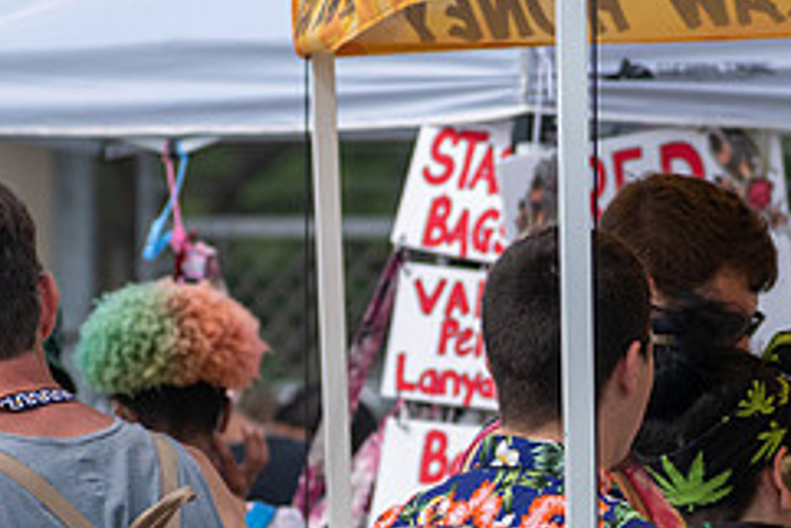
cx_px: 663
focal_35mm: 632
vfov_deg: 2.2
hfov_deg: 3.3
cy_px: 566
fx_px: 13894
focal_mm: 175
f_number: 5.6
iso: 360
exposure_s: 1/2000
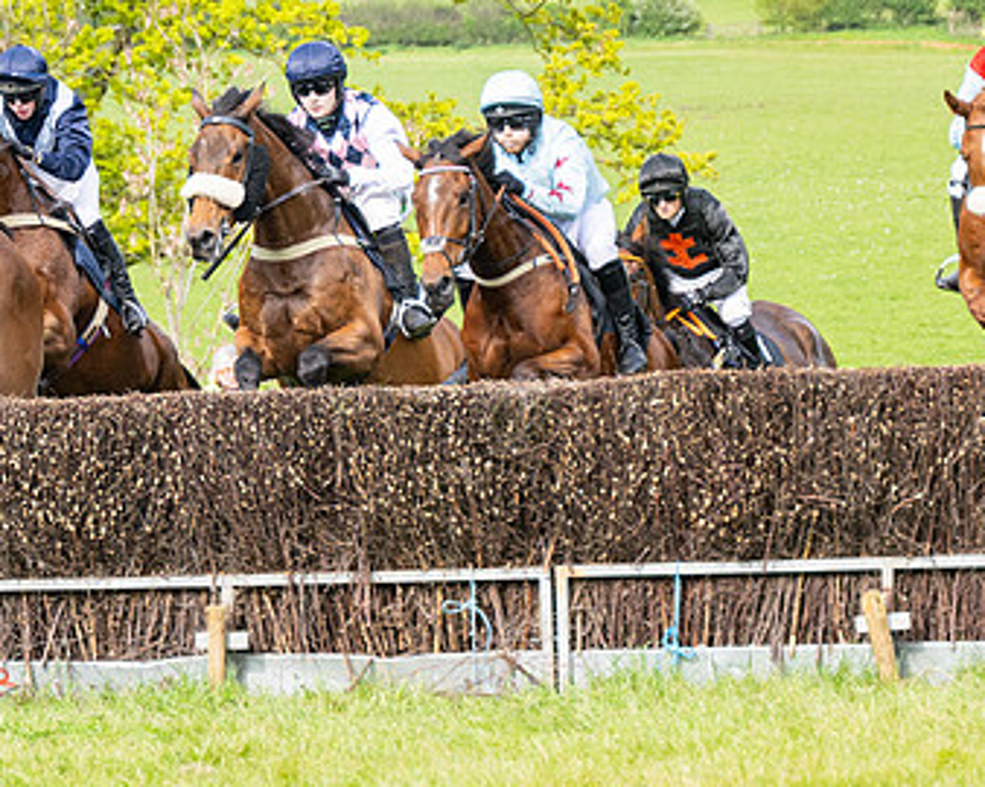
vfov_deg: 5.6
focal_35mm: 276
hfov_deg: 7.0
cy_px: 303
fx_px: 8041
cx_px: 270
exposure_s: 1/2000
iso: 400
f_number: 4
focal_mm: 98
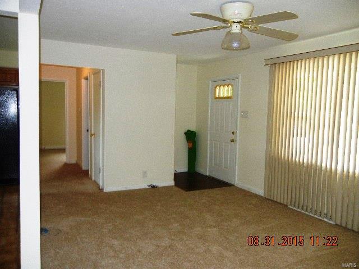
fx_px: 311
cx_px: 180
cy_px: 134
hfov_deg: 60.0
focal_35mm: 30
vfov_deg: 46.8
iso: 292
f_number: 3.5
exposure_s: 1/30
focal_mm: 5.4
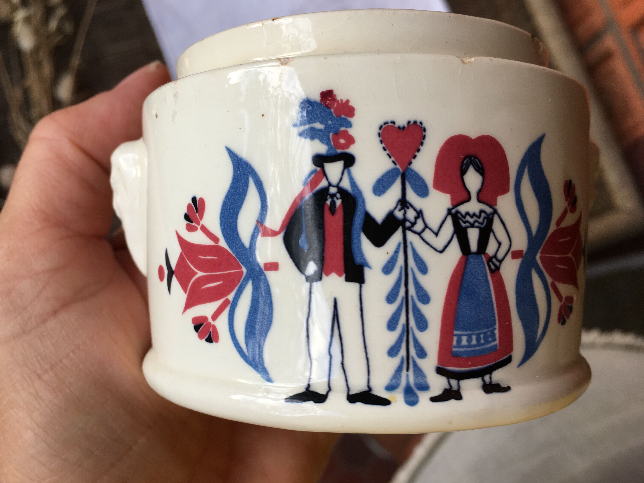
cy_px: 258
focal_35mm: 32
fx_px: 595
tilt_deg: -82.0
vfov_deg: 44.1
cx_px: 295
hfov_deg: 56.7
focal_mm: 4.15
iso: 32
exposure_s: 1/50
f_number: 2.2
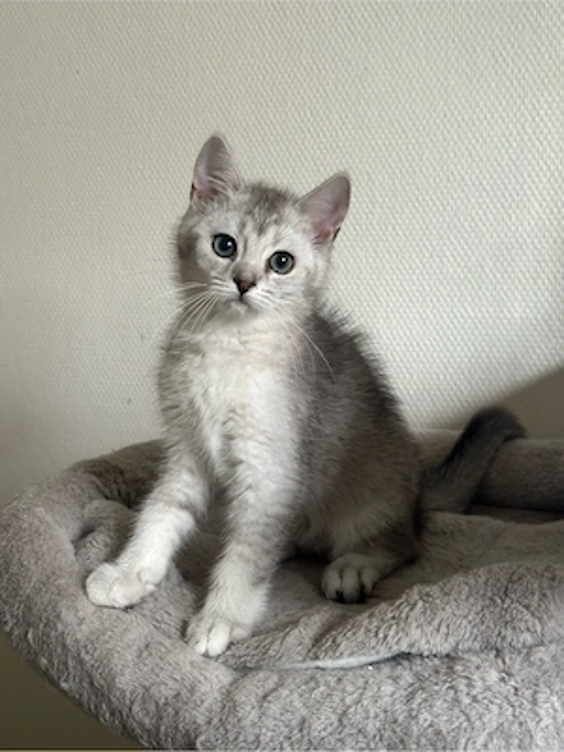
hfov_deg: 30.3
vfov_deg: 39.7
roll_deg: +0.5
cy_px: 376
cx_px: 282
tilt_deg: -4.6
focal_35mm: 48
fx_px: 1043
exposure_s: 1/60
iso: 160
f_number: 1.78
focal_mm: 6.86
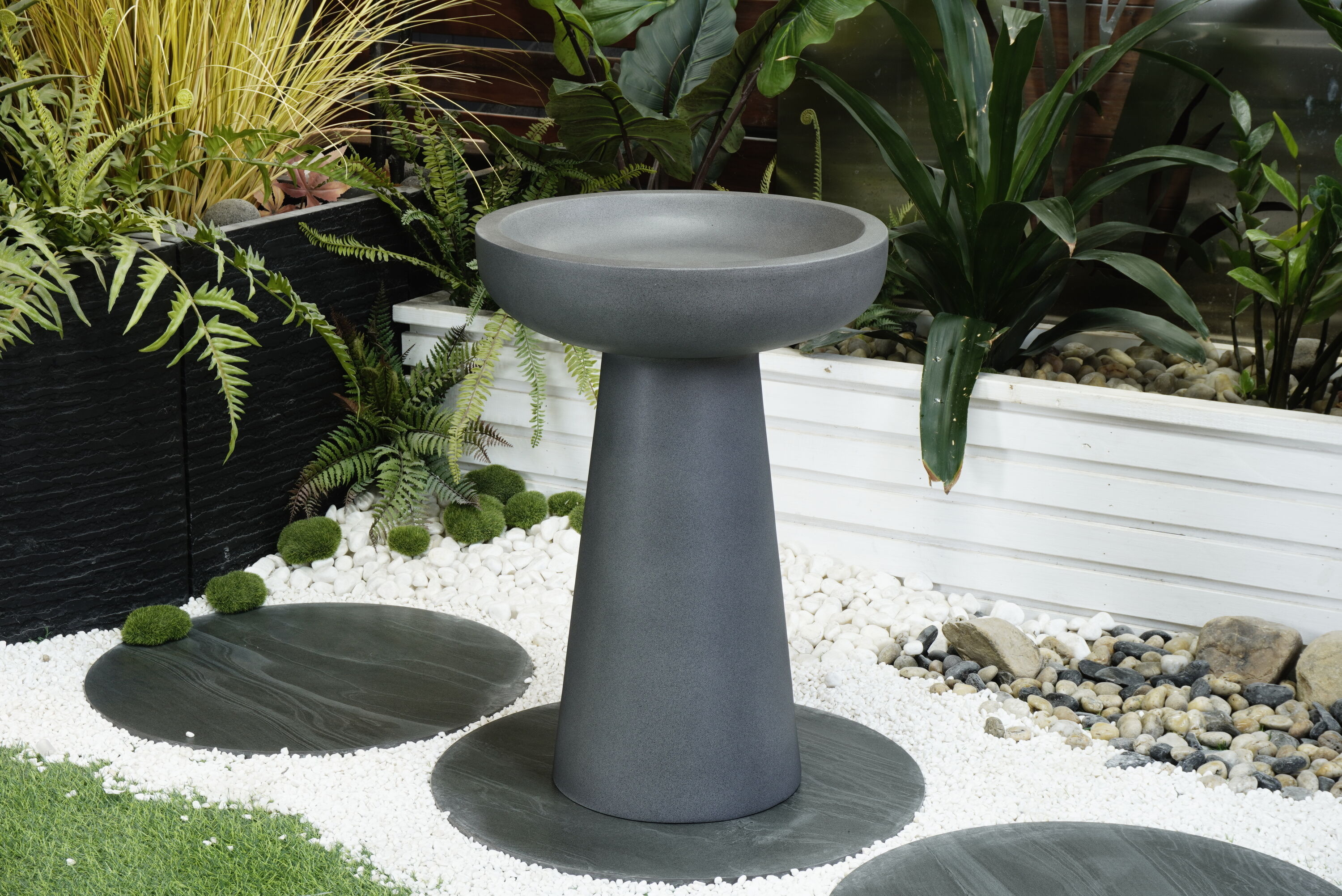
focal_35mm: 70
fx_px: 2629
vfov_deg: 19.3
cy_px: 448
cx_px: 671
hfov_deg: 28.6
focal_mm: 47
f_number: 11
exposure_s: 1/1.25
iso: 100
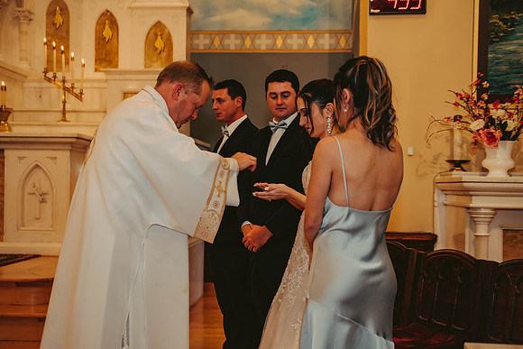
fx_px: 719
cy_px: 174
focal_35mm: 49
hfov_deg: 40.0
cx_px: 261
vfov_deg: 27.3
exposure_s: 1/100
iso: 800
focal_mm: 48
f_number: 2.8
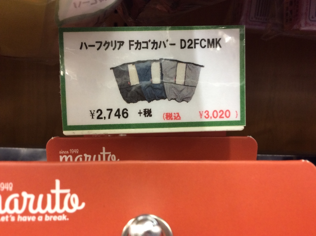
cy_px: 118
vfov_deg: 44.0
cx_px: 158
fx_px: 292
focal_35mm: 32
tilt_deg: -5.8
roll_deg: -0.5
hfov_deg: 56.9
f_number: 2.4
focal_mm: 3.3
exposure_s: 1/24
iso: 80
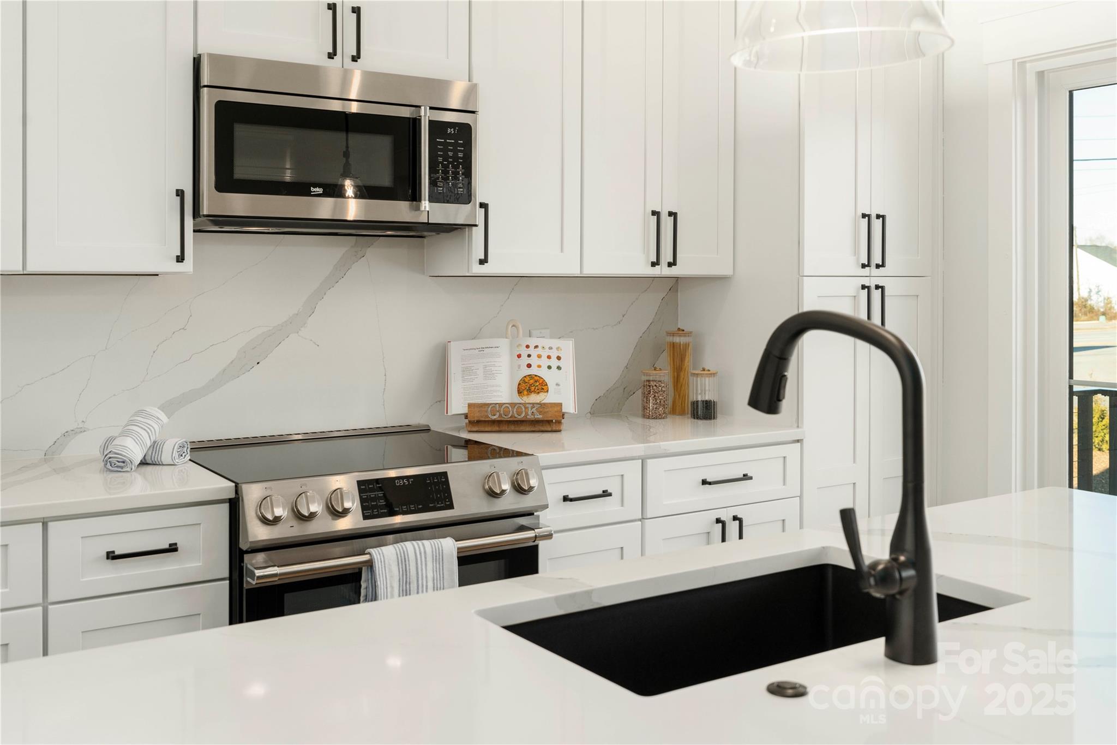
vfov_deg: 37.8
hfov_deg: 54.4
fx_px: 1086
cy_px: 372
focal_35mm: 35
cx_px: 558
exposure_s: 1/50
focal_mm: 35
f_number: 6.3
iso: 320
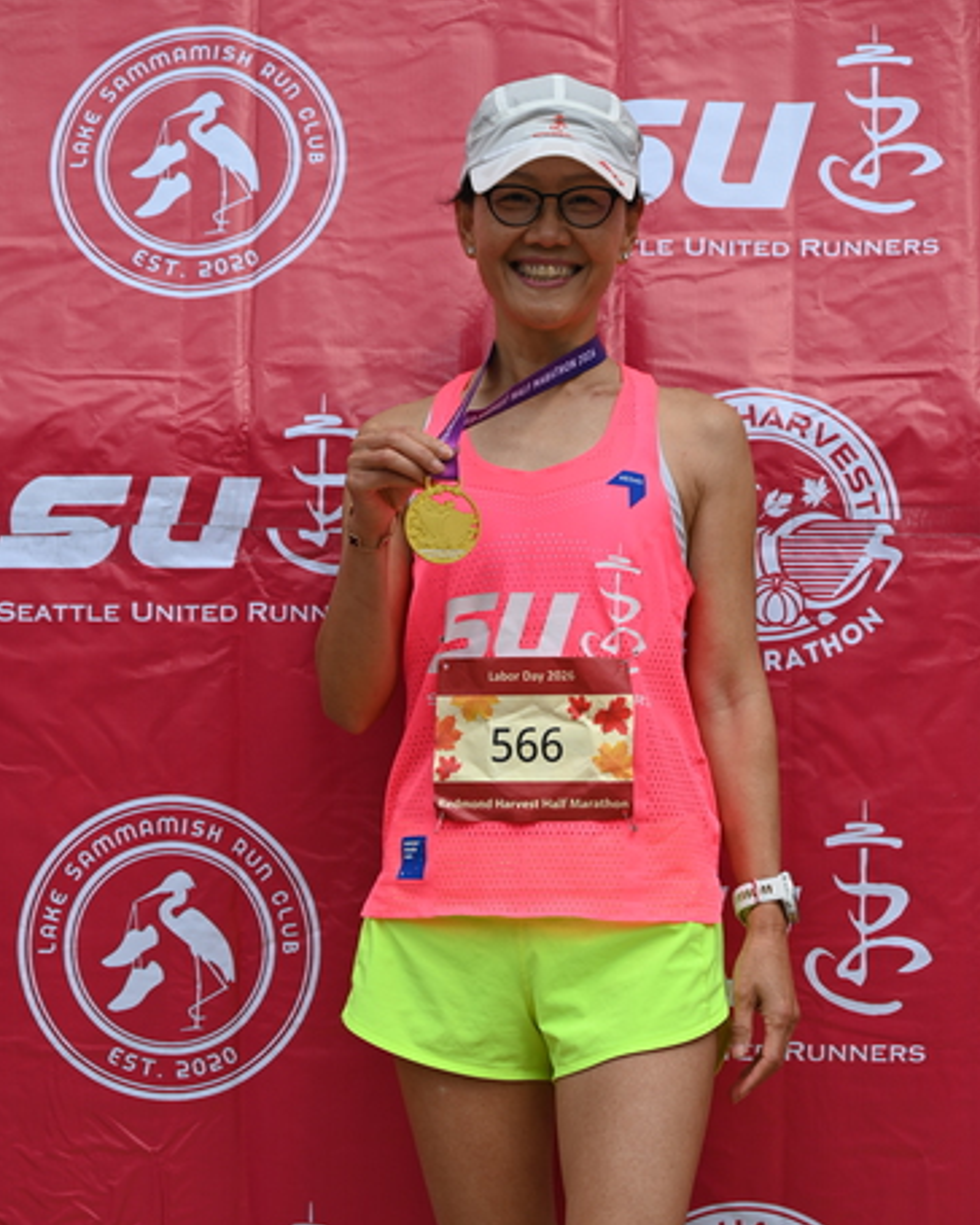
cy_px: 662
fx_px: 3988
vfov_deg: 17.5
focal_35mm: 110
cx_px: 491
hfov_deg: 14.0
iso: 100
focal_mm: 97
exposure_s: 1/320
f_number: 6.3
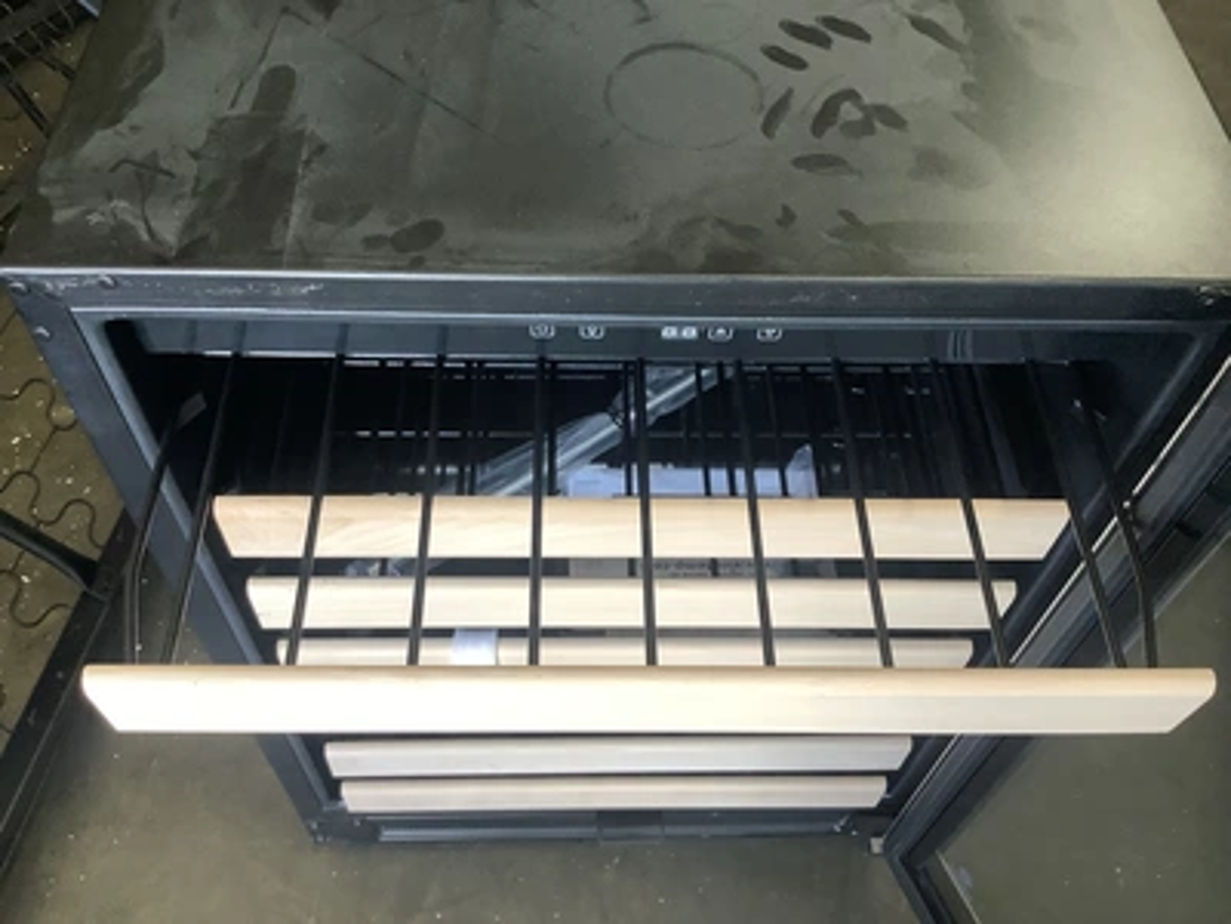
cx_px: 616
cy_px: 462
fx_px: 1102
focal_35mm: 31
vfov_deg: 45.4
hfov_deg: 58.4
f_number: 2.4
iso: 125
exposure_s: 1/60
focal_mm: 3.3
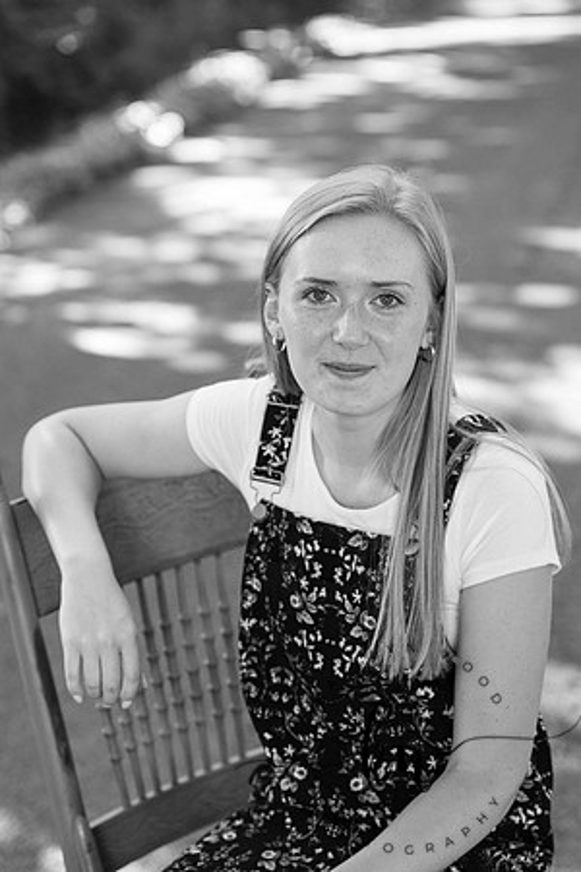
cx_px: 290
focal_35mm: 85
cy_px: 436
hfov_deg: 16.1
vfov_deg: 23.9
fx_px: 2058
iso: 640
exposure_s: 1/200
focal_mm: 85
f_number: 3.5
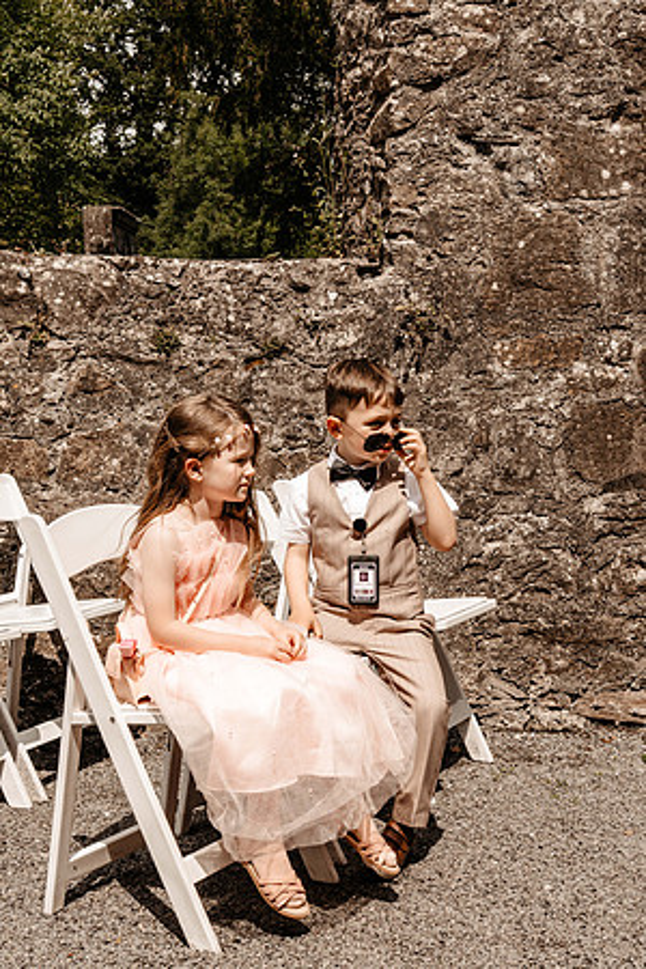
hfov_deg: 26.0
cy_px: 484
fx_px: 1400
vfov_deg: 38.2
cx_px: 323
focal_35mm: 52
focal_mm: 35
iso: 200
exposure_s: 1/400
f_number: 8
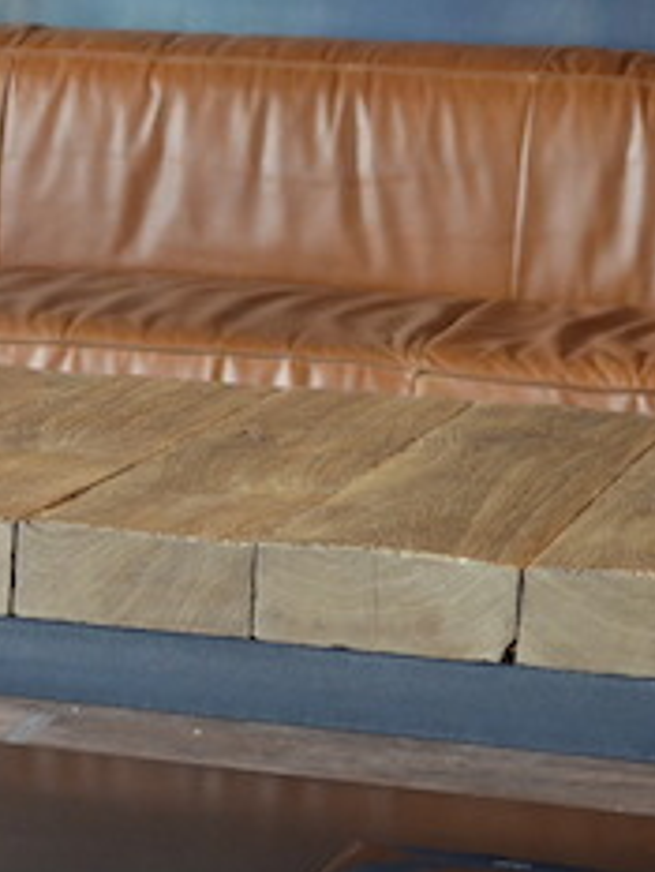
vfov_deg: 12.5
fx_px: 3983
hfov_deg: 9.3
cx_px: -153
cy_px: 558
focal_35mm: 158
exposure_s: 1/15
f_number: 5
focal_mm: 32
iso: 800
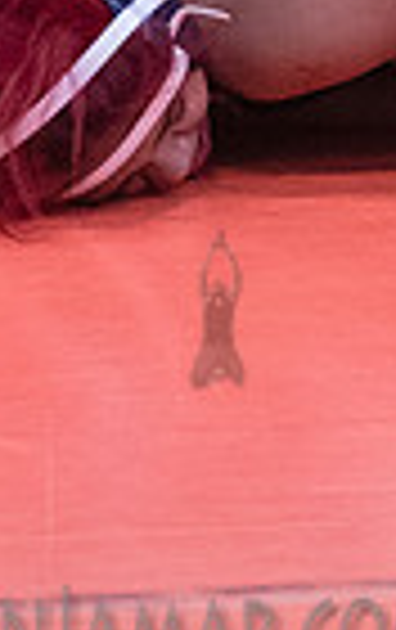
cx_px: 389
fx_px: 10748
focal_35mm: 625
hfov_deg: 2.1
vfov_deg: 3.4
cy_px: -57
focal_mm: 112
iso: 8000
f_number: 3.5
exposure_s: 1/640
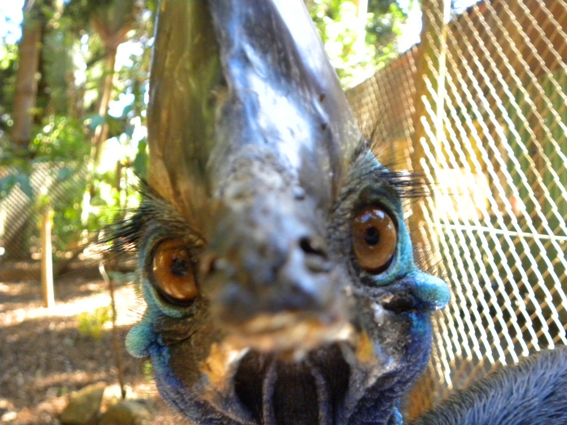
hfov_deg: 41.2
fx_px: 753
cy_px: 212
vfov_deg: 31.5
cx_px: 284
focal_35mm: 46
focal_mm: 8.2
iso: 400
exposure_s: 1/95.2
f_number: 3.2
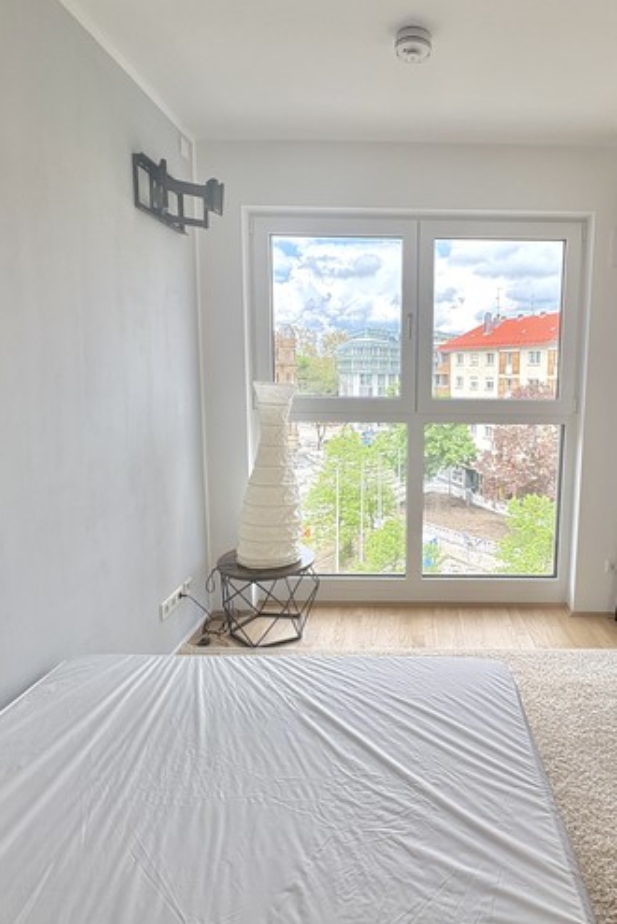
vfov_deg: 81.1
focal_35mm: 21
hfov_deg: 58.1
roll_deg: -1.0
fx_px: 539
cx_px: 416
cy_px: 439
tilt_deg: -6.7
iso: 64
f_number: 2.2
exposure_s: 1/341
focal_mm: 2.22
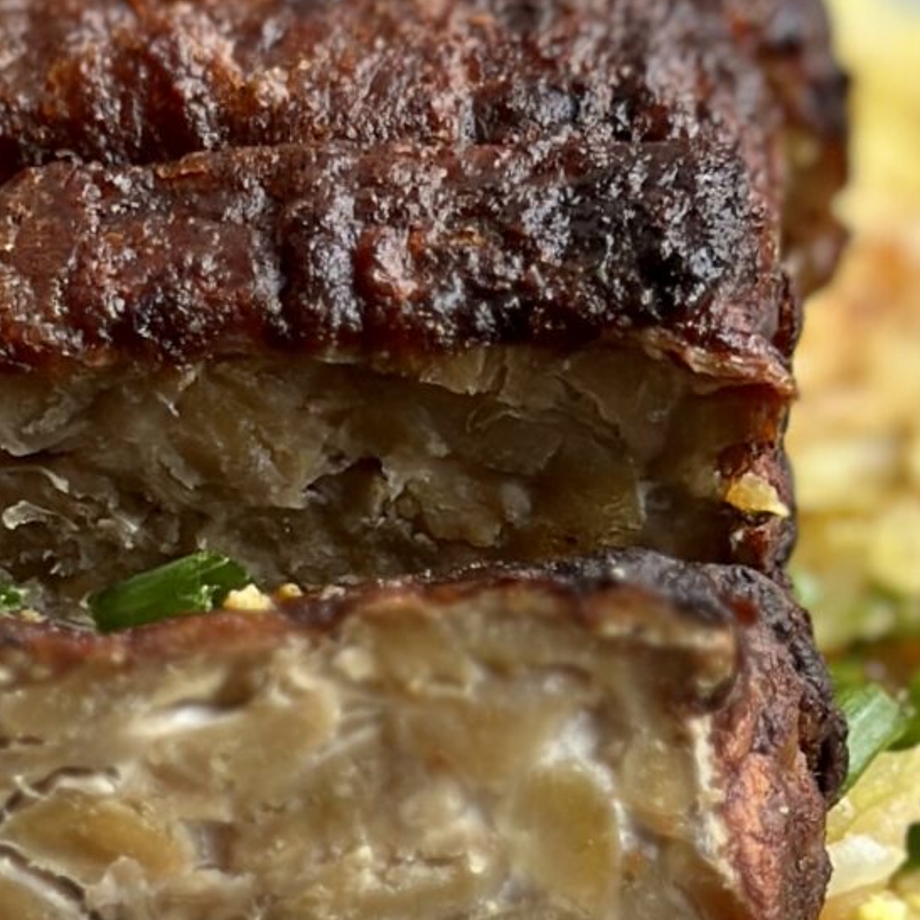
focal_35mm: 199
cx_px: -25
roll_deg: +4.6
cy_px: 1095
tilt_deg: -44.1
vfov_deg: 8.7
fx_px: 5984
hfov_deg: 8.7
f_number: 1.78
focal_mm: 6.86
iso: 80
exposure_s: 1/571
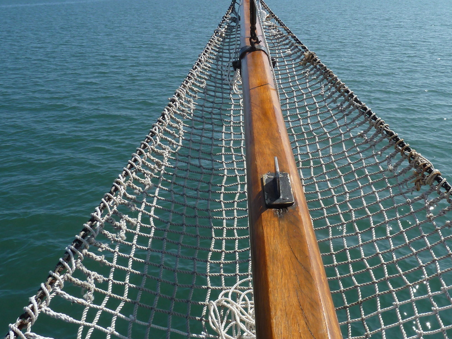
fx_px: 483
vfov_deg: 38.6
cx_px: 284
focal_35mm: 37
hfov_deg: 49.6
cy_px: 144
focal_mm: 4.1
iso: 80
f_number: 5
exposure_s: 1/500
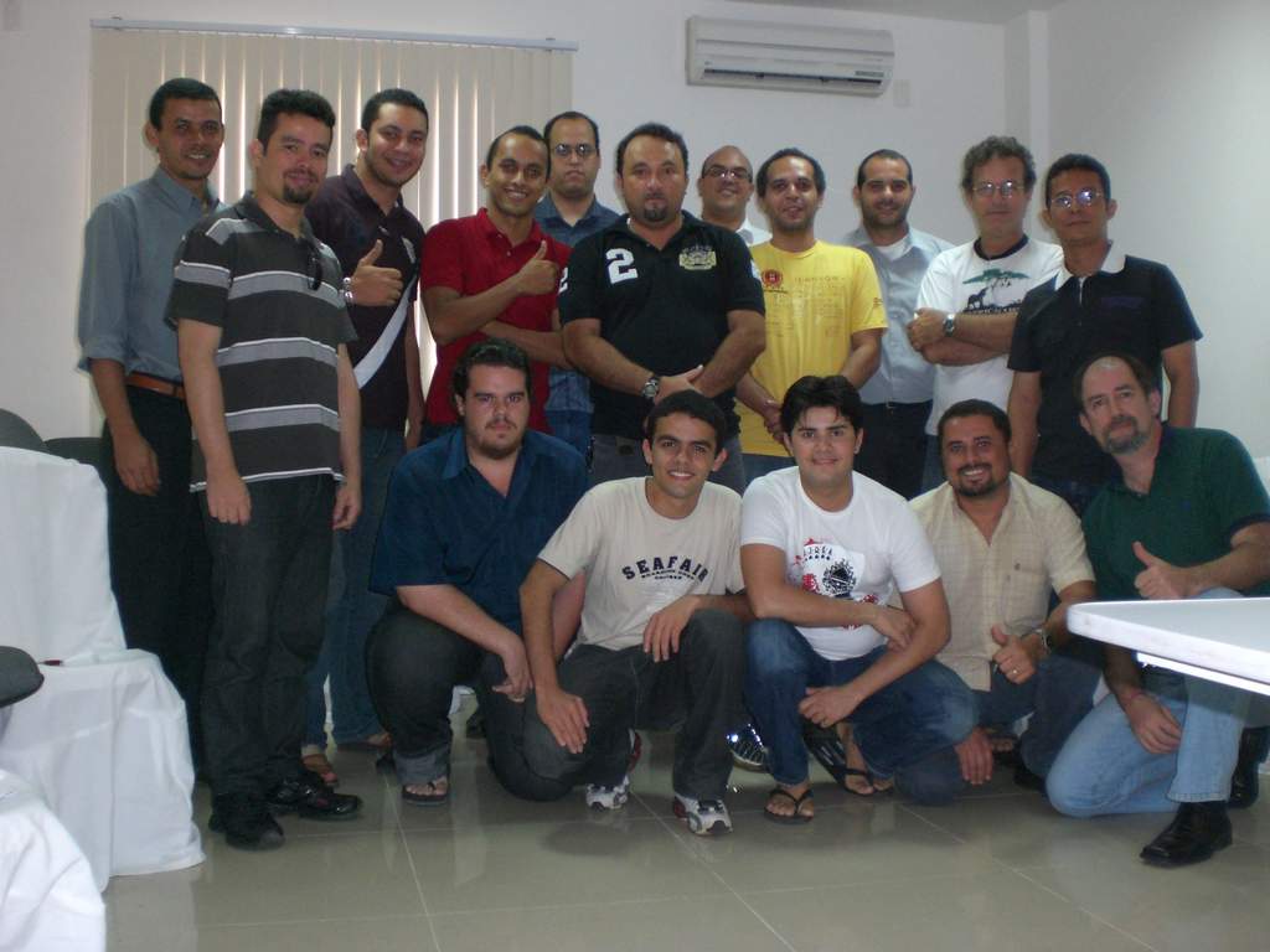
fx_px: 1394
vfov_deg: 37.7
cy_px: 476
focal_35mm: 38
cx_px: 635
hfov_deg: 49.0
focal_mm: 6.3
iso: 200
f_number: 3.1
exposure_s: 1/60
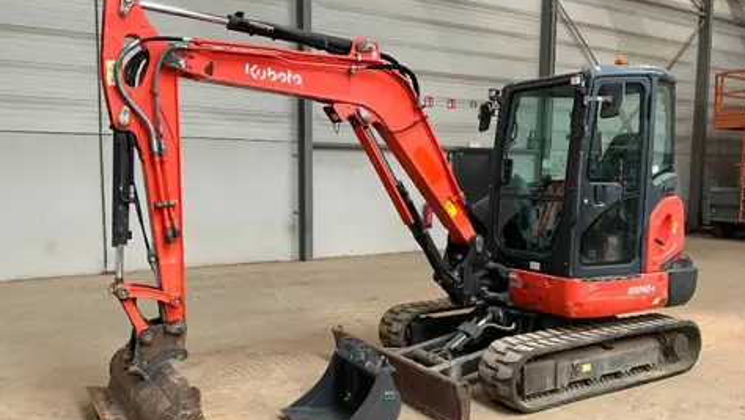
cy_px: 244
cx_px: 376
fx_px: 632
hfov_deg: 61.0
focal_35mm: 32
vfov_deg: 36.6
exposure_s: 1/65
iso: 64
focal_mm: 3
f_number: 1.8
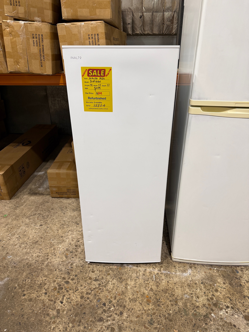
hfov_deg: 56.8
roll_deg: +1.2
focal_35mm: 24
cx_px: 124
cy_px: 166
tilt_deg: -26.3
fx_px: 230
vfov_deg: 71.6
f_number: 1.78
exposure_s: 1/100
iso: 160
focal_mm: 6.76
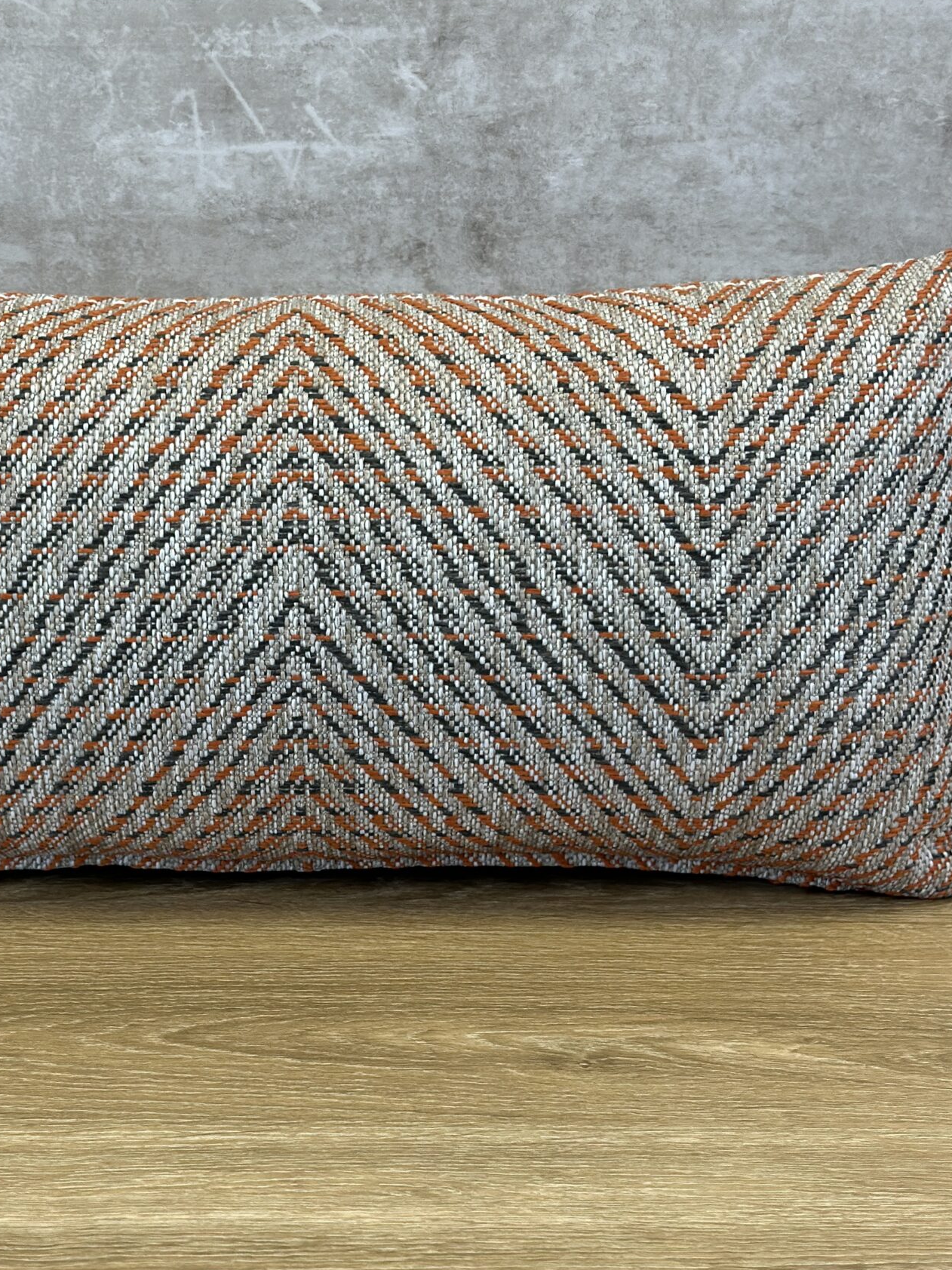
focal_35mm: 73
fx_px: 2677
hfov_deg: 20.1
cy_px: 728
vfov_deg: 26.6
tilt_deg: -16.4
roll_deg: -0.1
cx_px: 306
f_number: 1.78
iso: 100
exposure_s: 1/170
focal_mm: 6.86
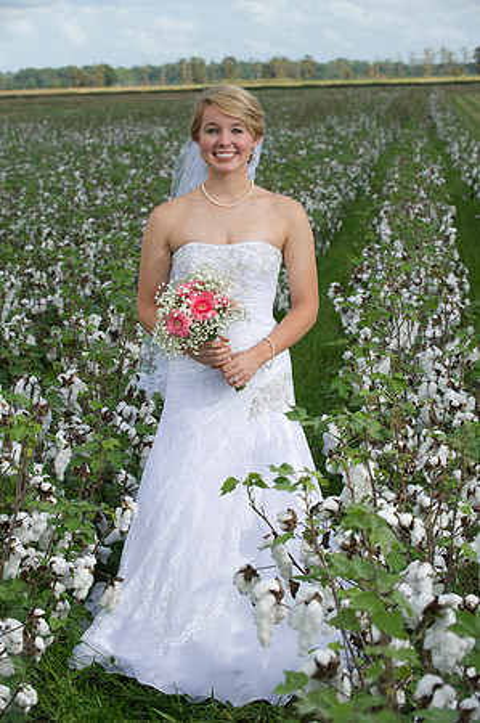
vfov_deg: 21.5
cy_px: 362
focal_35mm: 95
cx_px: 240
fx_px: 1904
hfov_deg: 14.4
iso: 160
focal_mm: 95
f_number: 6.3
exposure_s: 1/200
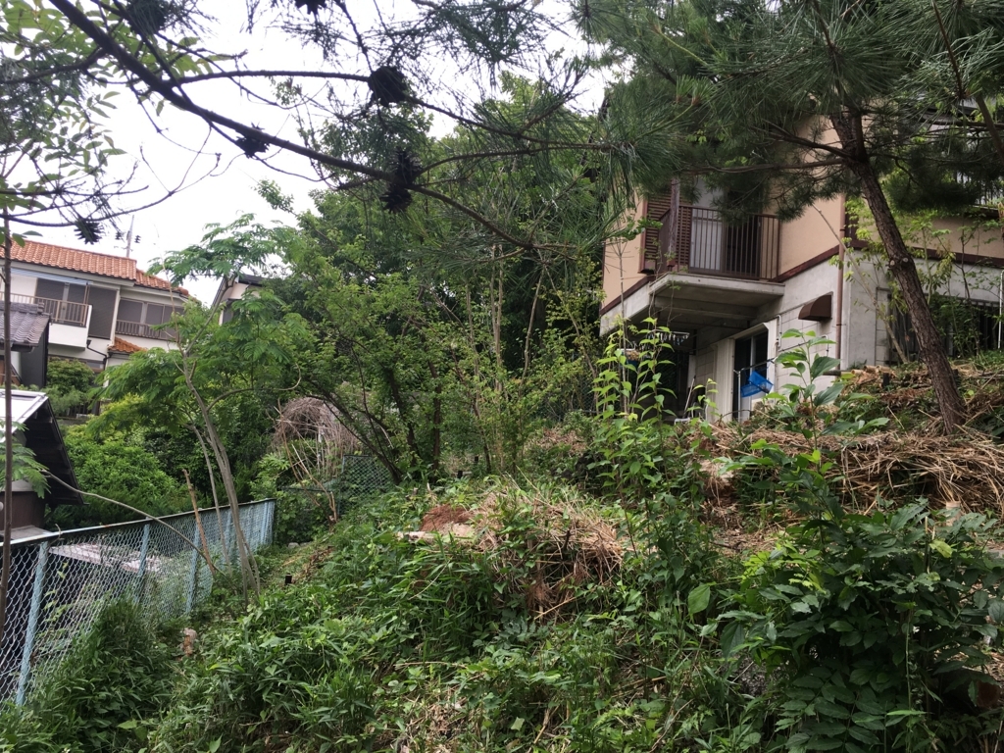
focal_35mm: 29
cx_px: 502
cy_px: 376
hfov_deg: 61.7
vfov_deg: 48.2
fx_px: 841
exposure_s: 1/150
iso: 25
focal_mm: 4.15
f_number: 2.2
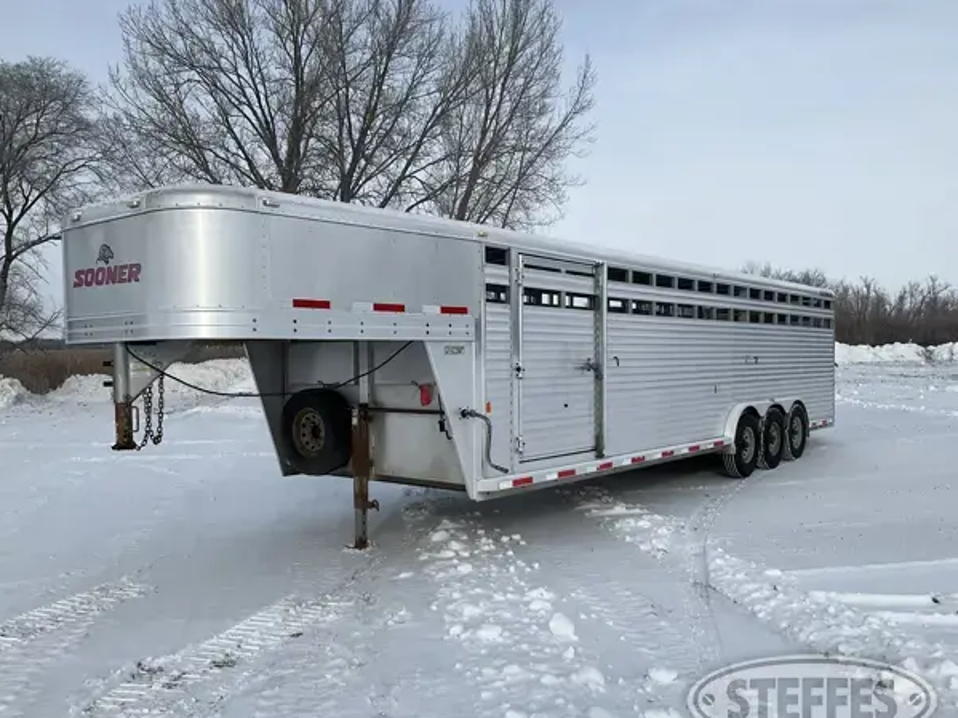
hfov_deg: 58.3
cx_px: 459
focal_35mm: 31
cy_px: 381
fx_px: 858
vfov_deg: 45.4
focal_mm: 3
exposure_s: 1/3534
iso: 25
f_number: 1.8
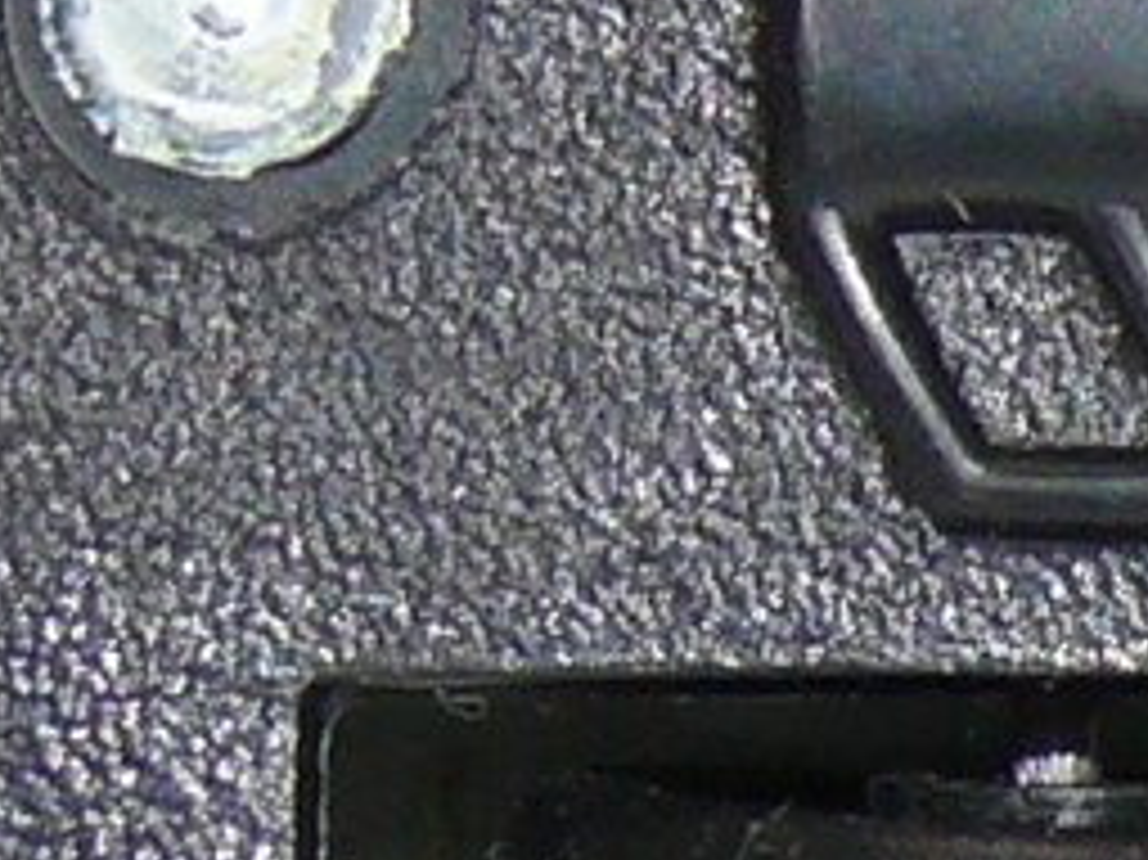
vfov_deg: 2.1
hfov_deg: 2.8
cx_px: 3129
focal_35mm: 702
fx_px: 23270
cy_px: -131
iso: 100
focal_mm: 14.1
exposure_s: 1/30
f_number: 4
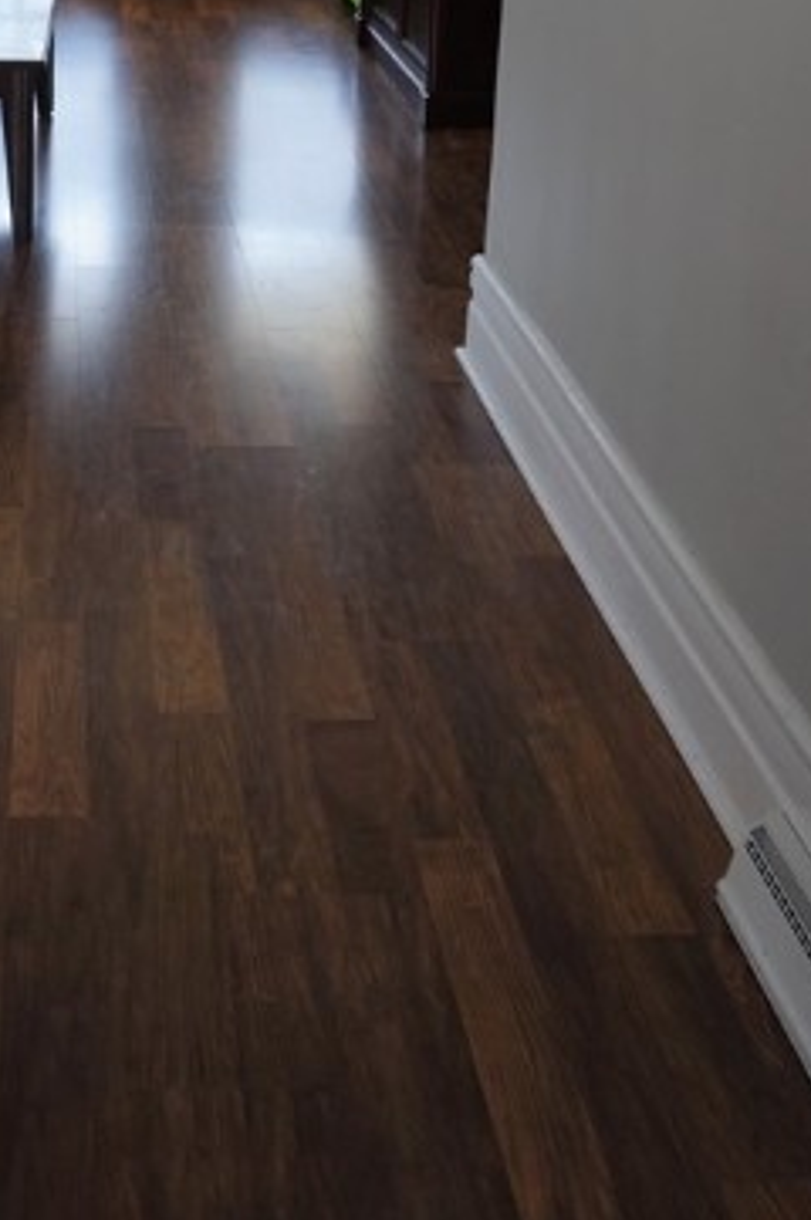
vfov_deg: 35.1
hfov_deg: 25.6
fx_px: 1727
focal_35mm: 51
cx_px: 76
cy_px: -17
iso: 160
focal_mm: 16
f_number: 4
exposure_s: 1/60
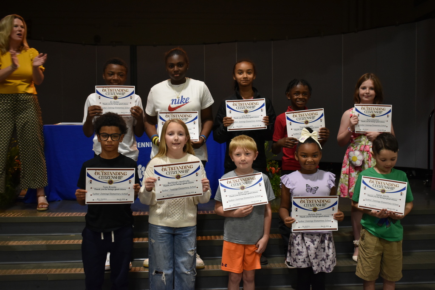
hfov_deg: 47.9
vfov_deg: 33.0
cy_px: 145
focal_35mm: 40
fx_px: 489
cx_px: 218
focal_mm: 27
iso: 900
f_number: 4
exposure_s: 1/40
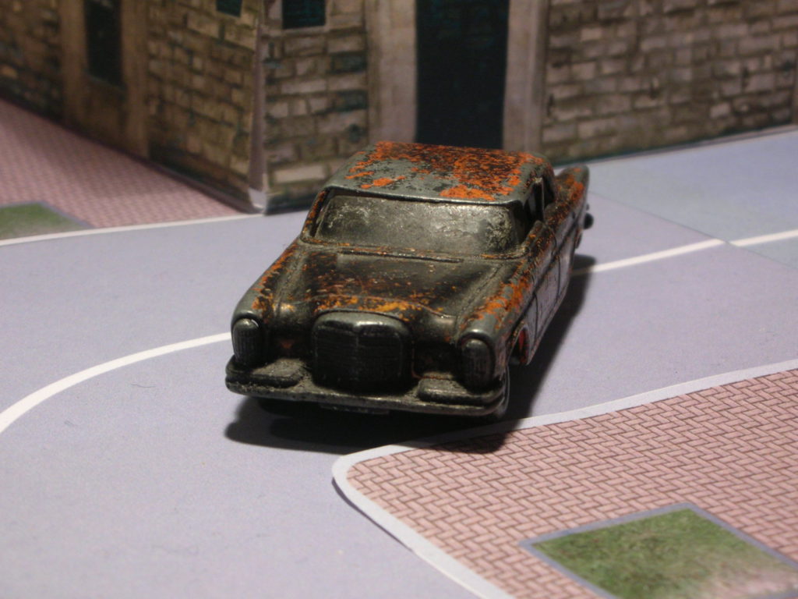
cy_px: 300
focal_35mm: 105
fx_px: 2421
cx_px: 399
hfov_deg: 18.7
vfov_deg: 14.1
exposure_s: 1/4
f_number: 5.4
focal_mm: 17.4
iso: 100
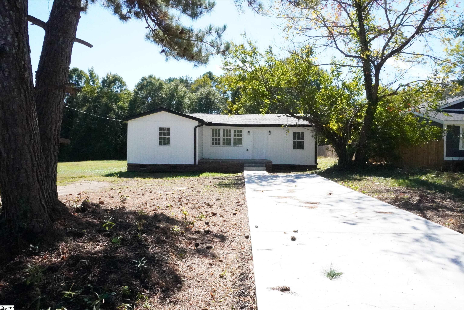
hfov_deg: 73.7
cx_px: 232
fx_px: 309
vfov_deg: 53.1
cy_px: 155
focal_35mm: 24
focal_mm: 16
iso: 16000
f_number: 14
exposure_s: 1/4000
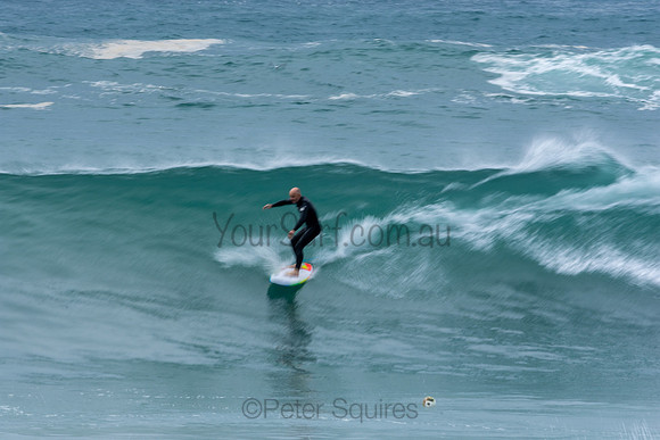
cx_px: 330
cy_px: 220
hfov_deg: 2.7
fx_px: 13753
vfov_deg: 1.8
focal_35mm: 750
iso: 100
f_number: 25
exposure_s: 1/20
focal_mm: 500
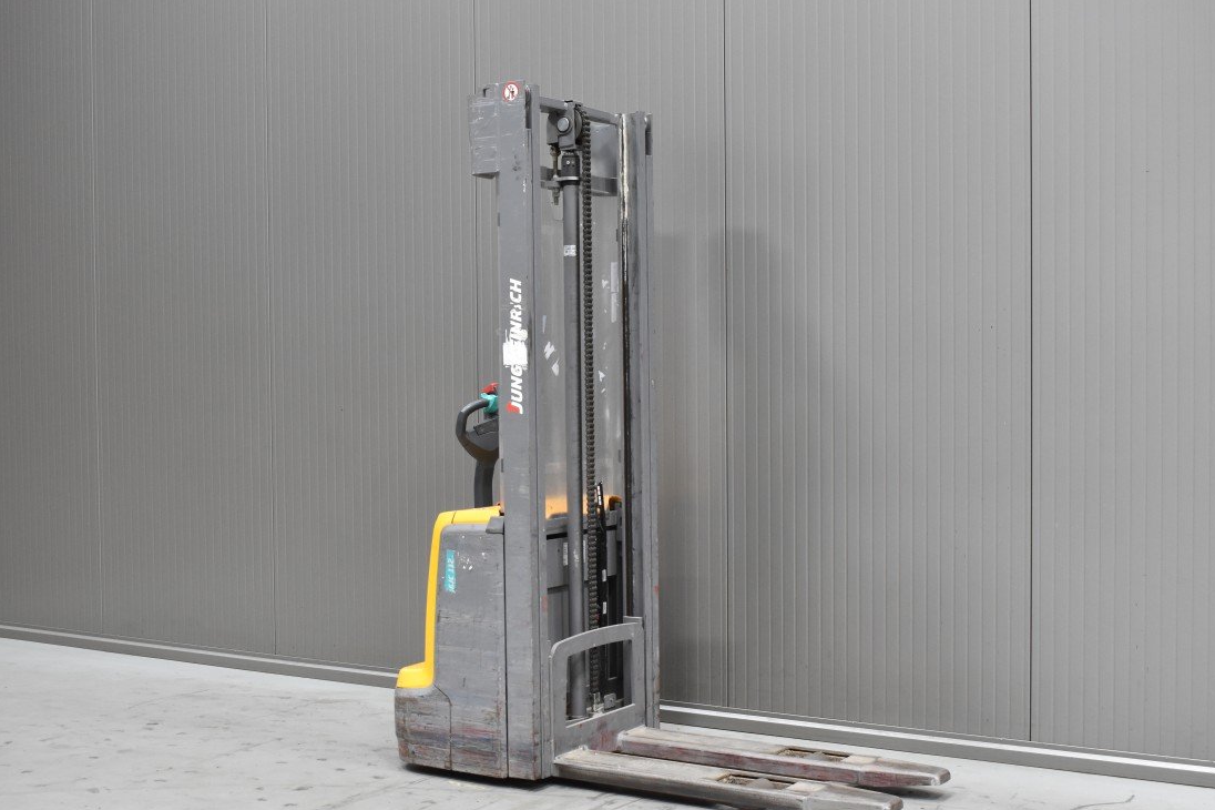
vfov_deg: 29.2
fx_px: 1552
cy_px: 439
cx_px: 644
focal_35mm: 46
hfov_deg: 42.7
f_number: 5.6
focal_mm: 28
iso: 1250
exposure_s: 1/30
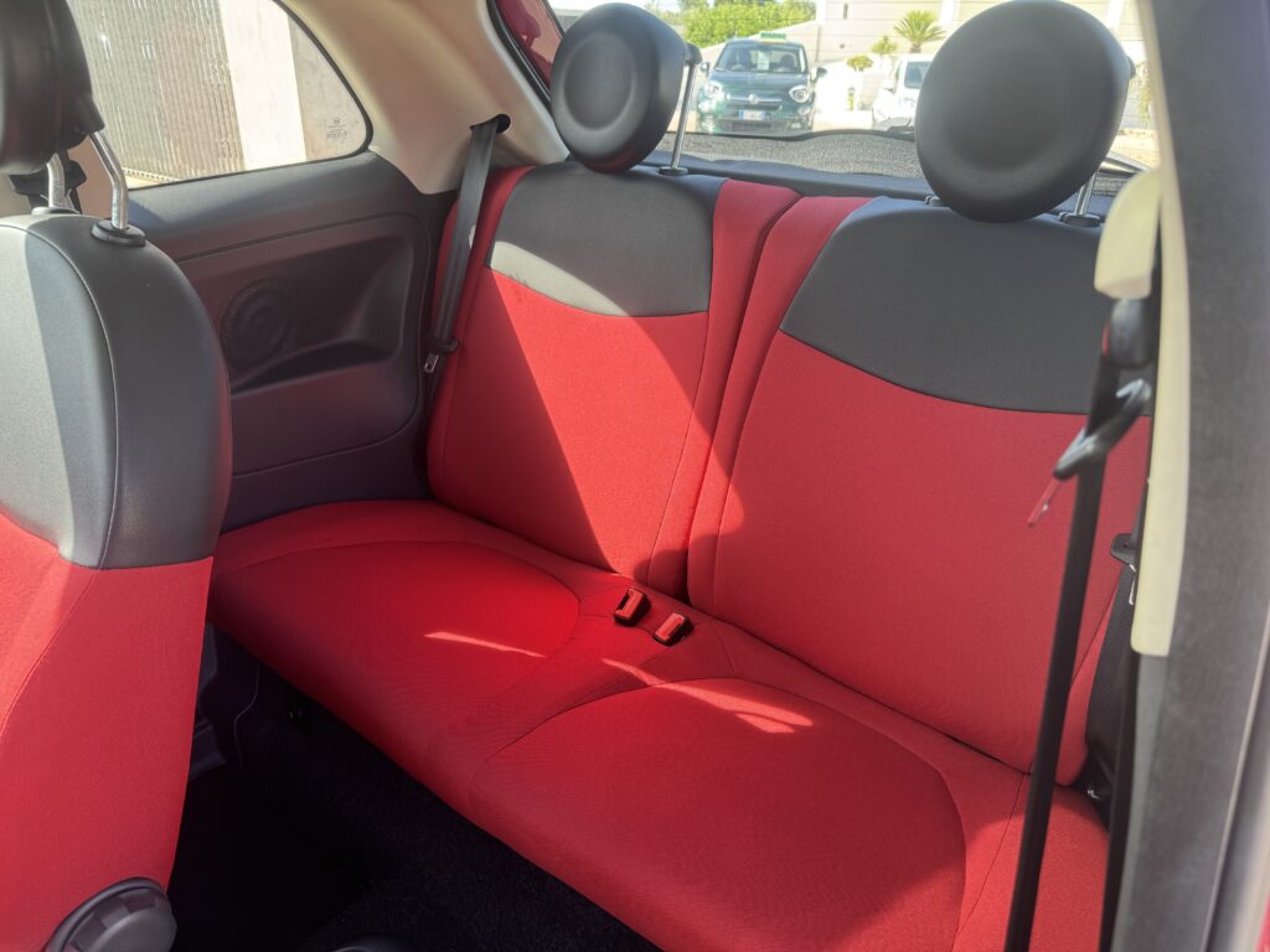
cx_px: 635
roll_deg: -1.3
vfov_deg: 56.8
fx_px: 881
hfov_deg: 71.6
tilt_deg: -27.3
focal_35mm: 24
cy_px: 476
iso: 64
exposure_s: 1/128
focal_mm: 6.76
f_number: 1.78
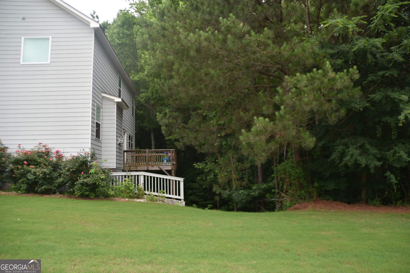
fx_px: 307
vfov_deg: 47.9
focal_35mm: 27
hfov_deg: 67.4
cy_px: 136
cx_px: 205
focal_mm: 18
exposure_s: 1/250
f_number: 3.5
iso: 100
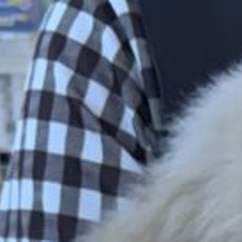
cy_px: 696
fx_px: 1471
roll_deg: -2.2
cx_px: 472
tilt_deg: -33.0
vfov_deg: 8.2
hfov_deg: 8.9
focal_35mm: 186
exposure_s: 1/100
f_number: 1.78
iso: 100
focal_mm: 6.76
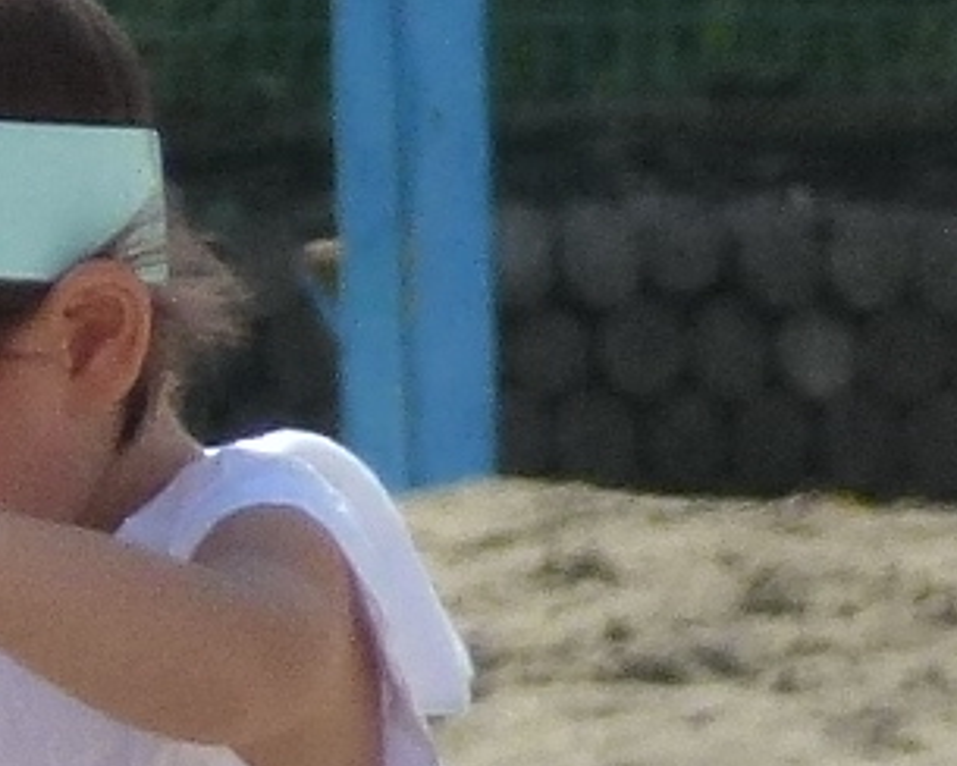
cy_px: 851
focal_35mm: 3143
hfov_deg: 0.6
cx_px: -1258
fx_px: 89021
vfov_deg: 0.5
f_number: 5.9
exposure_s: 1/500
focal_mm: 68.8
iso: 160
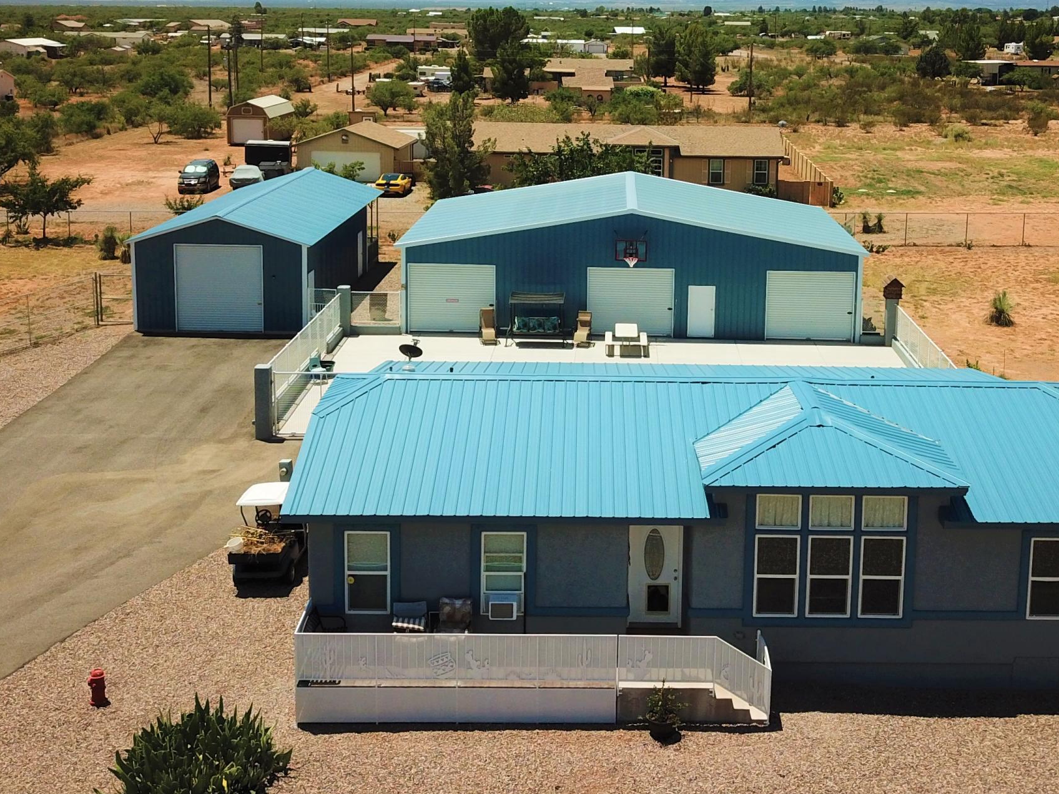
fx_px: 1407
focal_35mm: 46
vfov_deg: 31.1
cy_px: 220
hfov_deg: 41.1
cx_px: 624
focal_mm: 4.73
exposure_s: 1/2439
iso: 100
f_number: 2.2
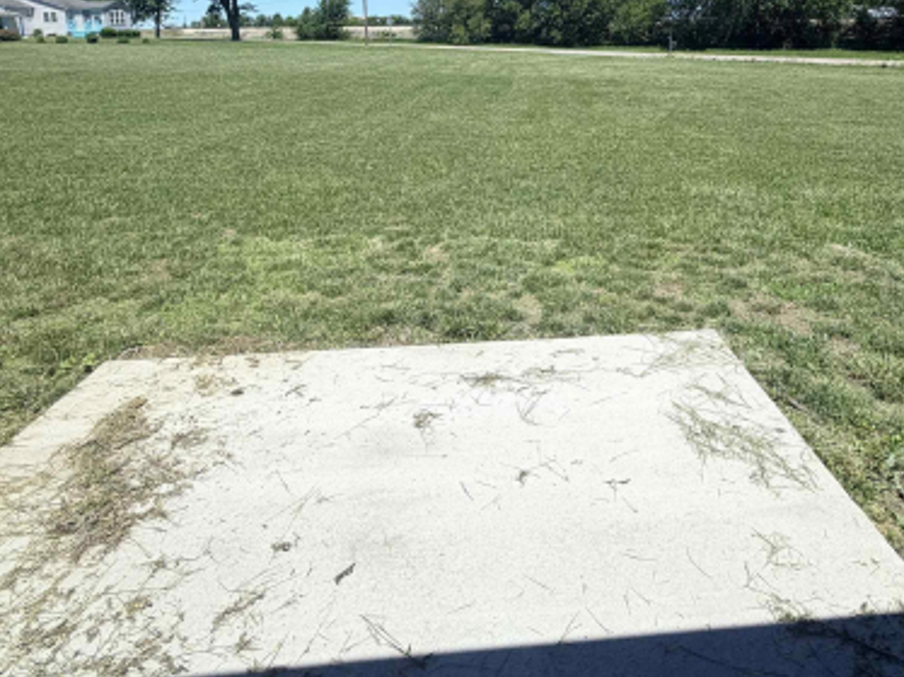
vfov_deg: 51.0
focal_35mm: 25
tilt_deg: -8.0
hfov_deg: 68.4
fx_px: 652
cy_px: 123
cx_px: 562
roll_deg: +0.3
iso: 25
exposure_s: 1/770
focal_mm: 2.22
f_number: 2.2
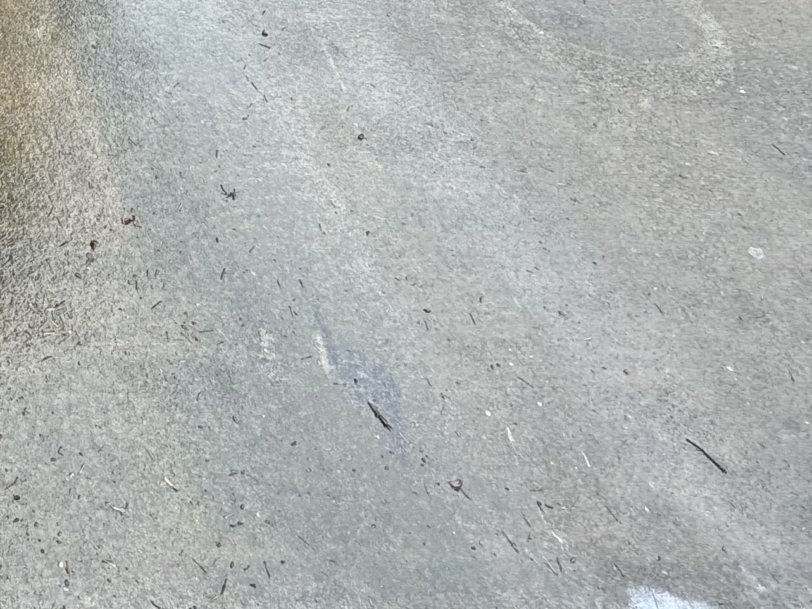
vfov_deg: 29.1
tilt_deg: -45.9
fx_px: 1032
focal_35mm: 44
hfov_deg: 34.8
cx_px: -145
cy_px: -92
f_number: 2.2
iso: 40
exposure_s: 1/143
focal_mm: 2.22
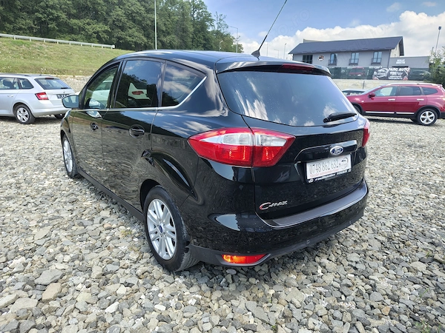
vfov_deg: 56.8
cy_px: 166
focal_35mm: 24
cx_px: 222
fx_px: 309
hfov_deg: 71.6
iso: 100
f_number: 1.8
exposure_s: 1/372
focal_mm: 5.56
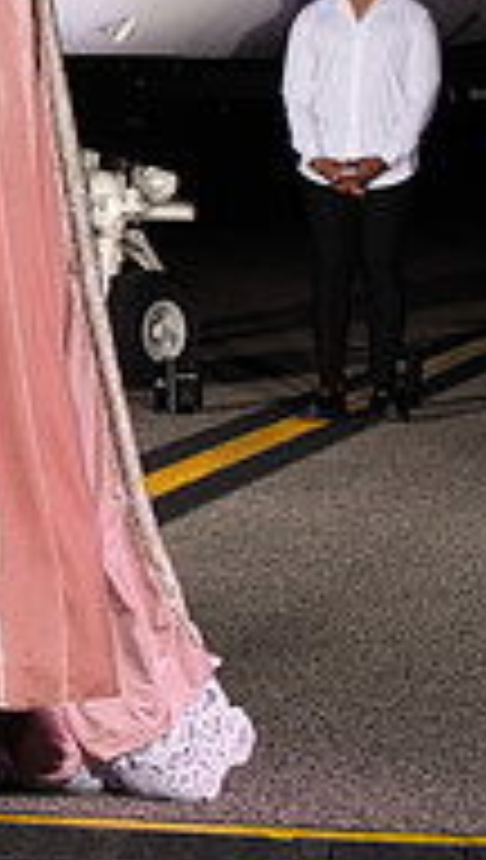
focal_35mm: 222
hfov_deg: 5.3
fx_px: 5066
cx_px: -765
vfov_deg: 9.6
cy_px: 45
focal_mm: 70
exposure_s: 1/200
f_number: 6.3
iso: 1000
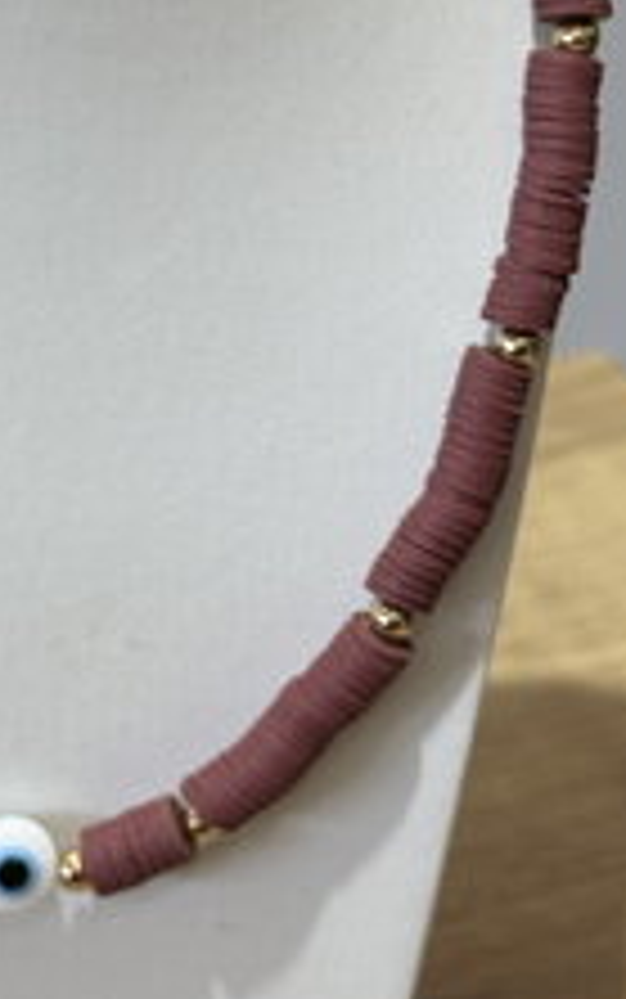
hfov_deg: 10.7
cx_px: 81
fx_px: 3326
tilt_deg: -32.5
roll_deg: -1.5
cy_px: 286
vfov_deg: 17.0
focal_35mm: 122
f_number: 1.78
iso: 50
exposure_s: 1/100
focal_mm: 6.76
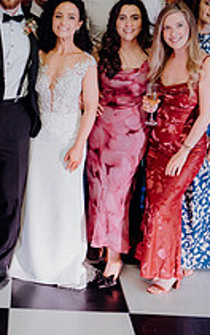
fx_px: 641
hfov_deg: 17.8
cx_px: -32
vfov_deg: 29.2
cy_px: 123
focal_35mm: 70
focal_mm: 25
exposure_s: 1/160
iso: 2500
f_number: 3.5
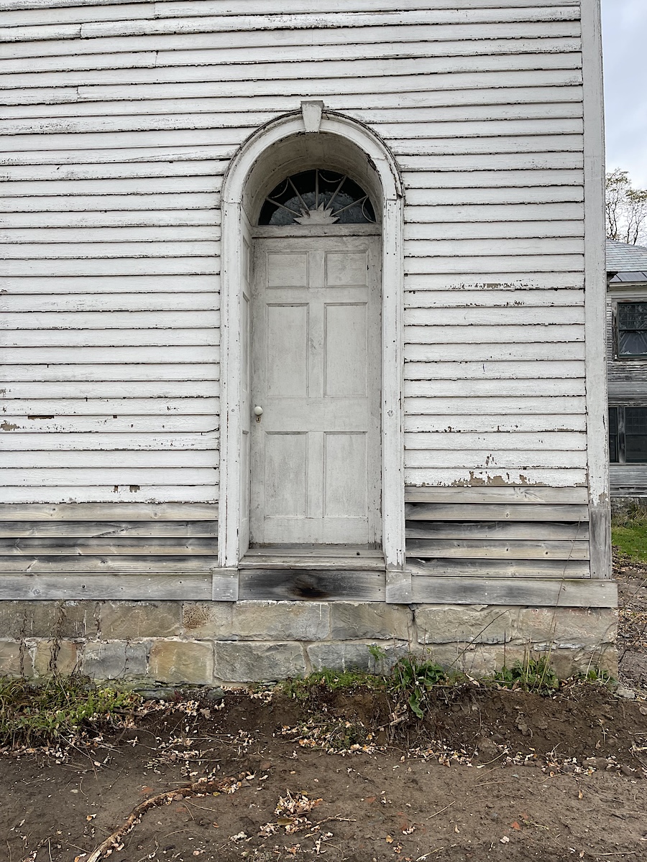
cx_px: 324
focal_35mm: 26
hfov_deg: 53.1
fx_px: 648
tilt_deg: +3.1
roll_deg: +0.0
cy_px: 431
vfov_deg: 67.3
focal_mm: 5.1
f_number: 1.6
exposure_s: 1/121
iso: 50
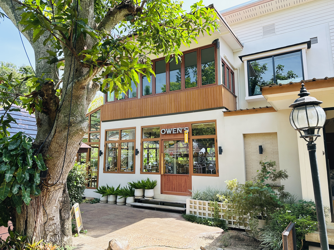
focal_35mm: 24
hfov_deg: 71.6
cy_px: 125
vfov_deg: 56.8
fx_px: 232
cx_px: 167
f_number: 1.78
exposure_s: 1/489
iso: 80
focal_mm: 6.86
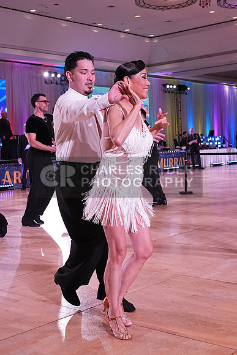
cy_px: 178
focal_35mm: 49
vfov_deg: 40.3
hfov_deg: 27.5
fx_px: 484
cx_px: 118
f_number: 5
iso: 3200
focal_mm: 33
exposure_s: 1/400
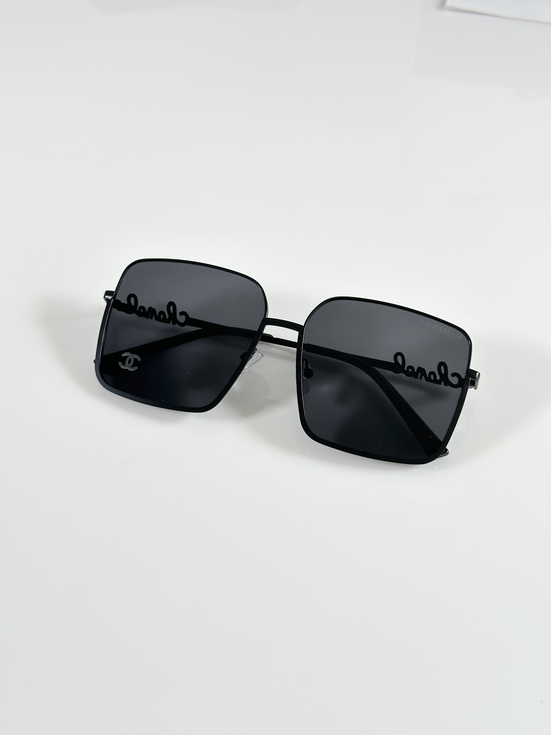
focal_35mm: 48
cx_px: 276
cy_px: 368
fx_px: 1019
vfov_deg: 39.7
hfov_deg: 30.3
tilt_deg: -49.5
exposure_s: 1/100
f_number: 1.78
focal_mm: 6.86
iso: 80
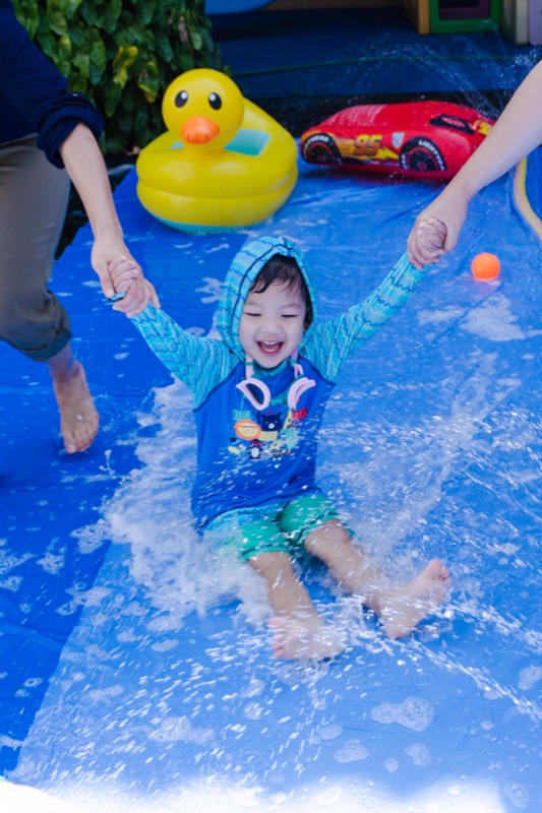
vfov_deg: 53.1
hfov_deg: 36.9
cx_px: 271
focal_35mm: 36
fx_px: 813
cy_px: 406
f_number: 6.3
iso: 100
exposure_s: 1/200
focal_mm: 36
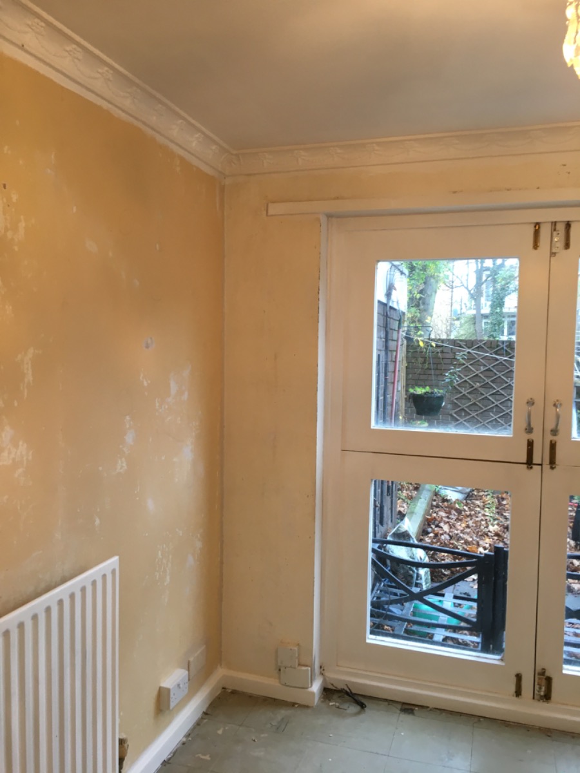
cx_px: 290
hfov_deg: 48.2
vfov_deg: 61.7
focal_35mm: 29
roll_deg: -0.7
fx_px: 648
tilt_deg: -3.0
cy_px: 386
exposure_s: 1/33
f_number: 2.2
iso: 64
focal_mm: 4.15
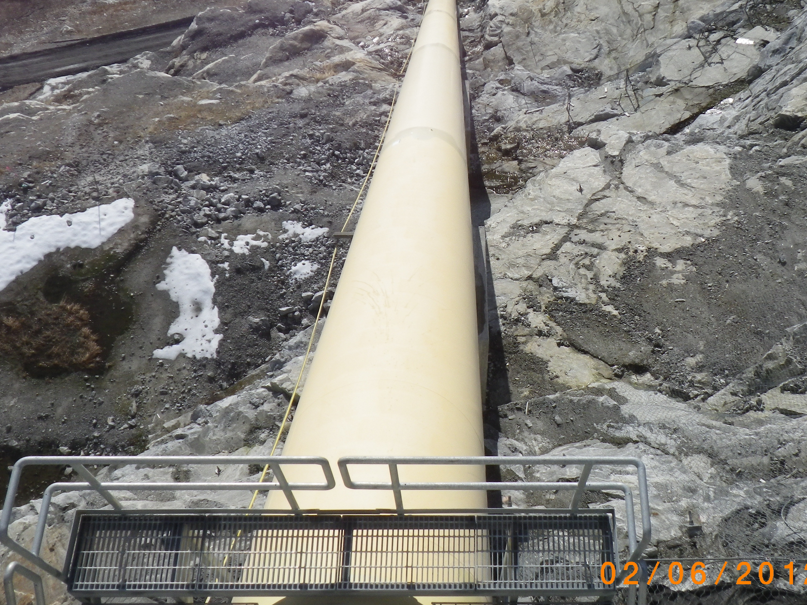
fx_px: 932
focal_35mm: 40
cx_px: 494
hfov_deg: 46.5
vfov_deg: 35.8
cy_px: 241
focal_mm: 5
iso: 100
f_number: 4.2
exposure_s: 1/1000
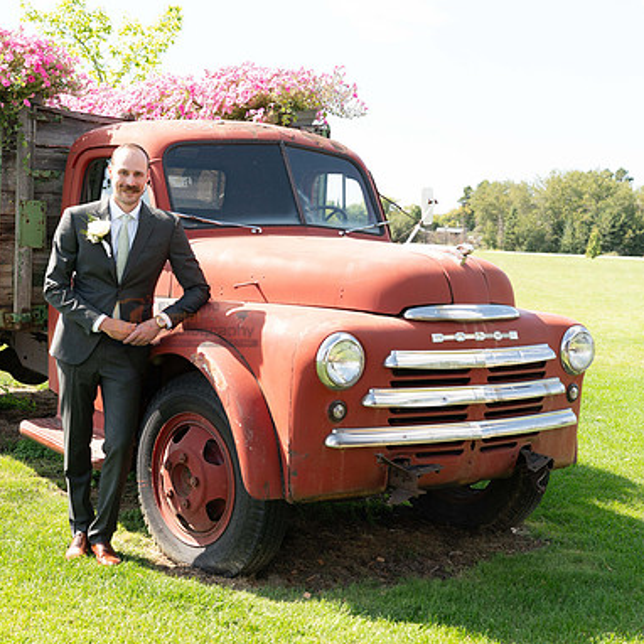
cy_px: 321
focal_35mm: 49
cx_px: 187
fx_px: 1031
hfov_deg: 34.2
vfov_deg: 34.7
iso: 400
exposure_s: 1/1000
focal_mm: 38
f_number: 3.5
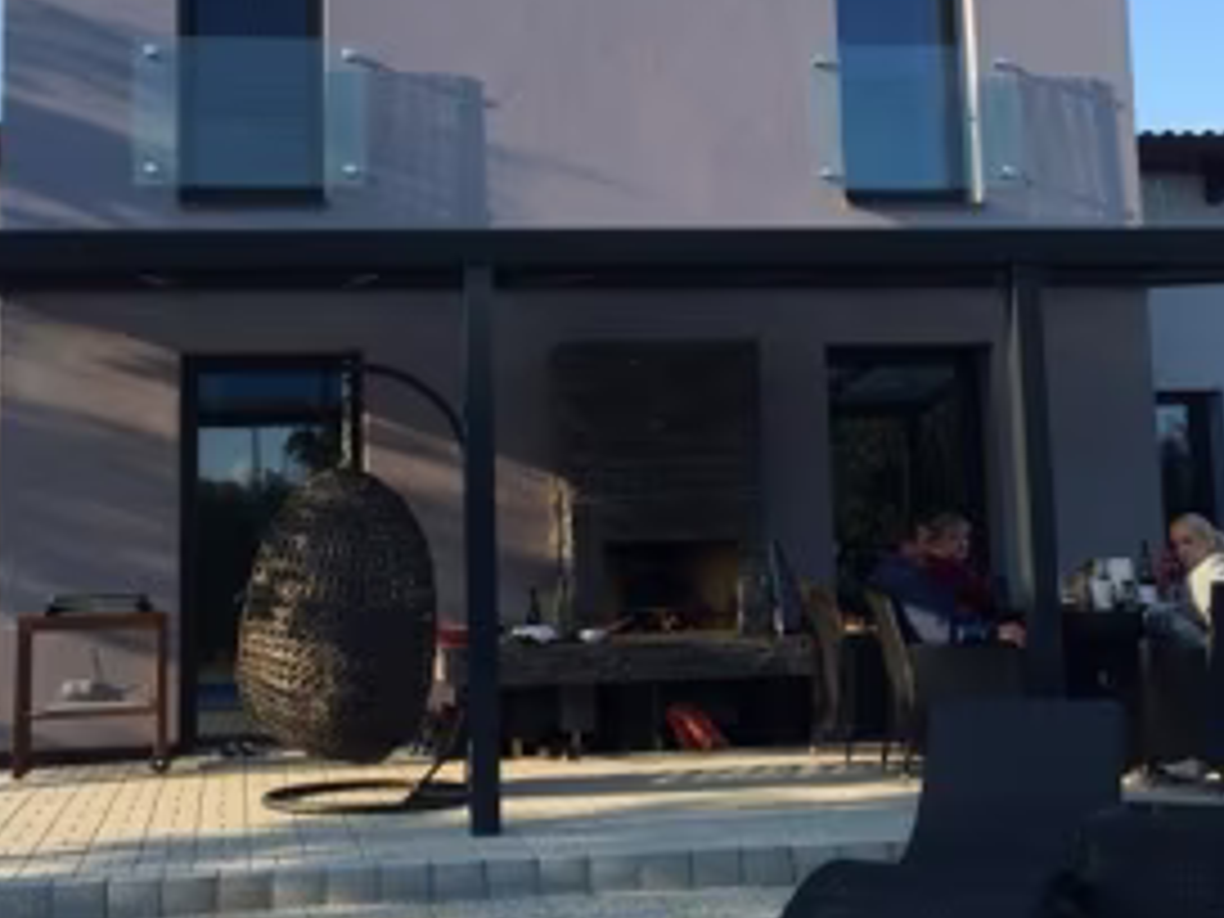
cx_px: 522
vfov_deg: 27.4
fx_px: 1874
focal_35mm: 53
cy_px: 306
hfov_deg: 36.1
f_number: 2.2
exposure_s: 1/912
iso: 32
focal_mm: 4.12
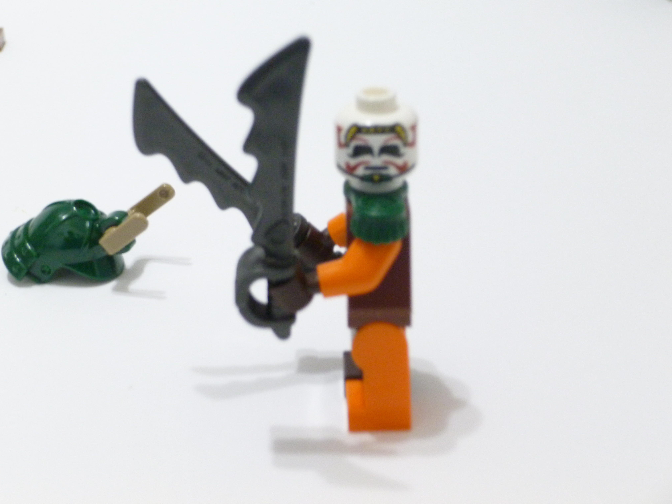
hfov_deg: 23.6
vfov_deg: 17.8
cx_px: 312
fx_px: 1611
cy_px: 226
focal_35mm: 83
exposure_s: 1/4
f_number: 4.7
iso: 400
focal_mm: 13.2
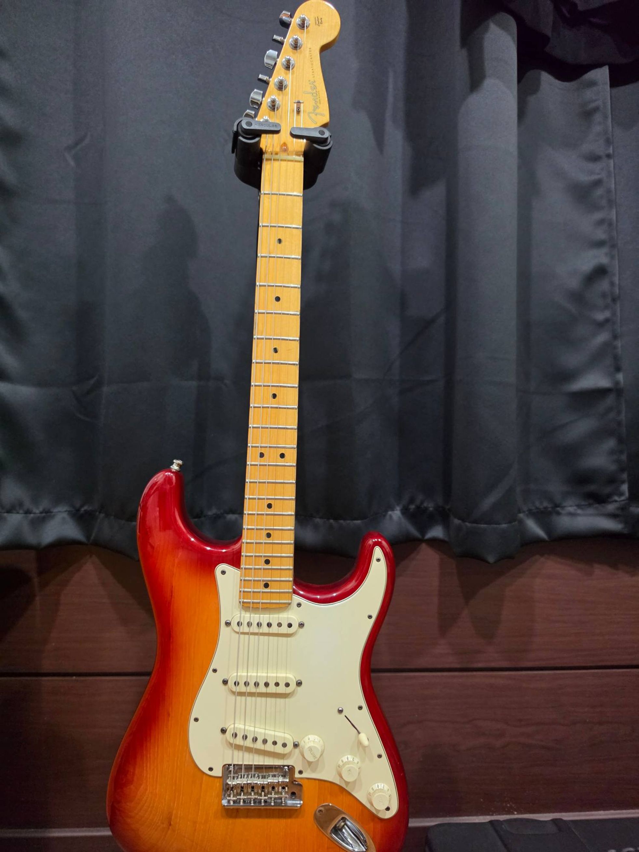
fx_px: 566
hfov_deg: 58.9
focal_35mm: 23
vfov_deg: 73.9
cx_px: 320
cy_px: 426
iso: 800
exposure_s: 1/120
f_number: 1.4
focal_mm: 6.5
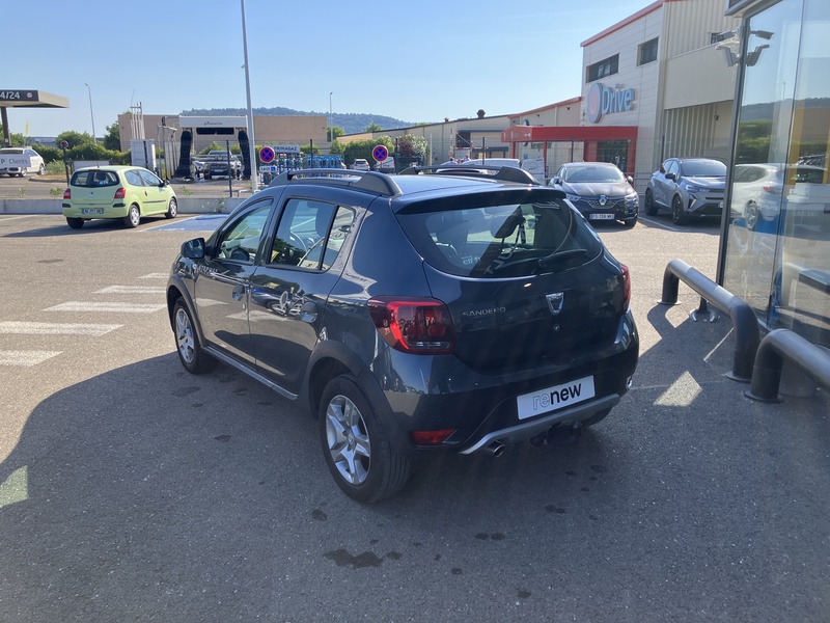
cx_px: 415
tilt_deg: -13.0
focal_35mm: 28
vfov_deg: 49.7
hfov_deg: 63.4
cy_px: 312
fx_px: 671
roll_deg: +2.0
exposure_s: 1/823
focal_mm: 3.99
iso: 32
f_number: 1.8
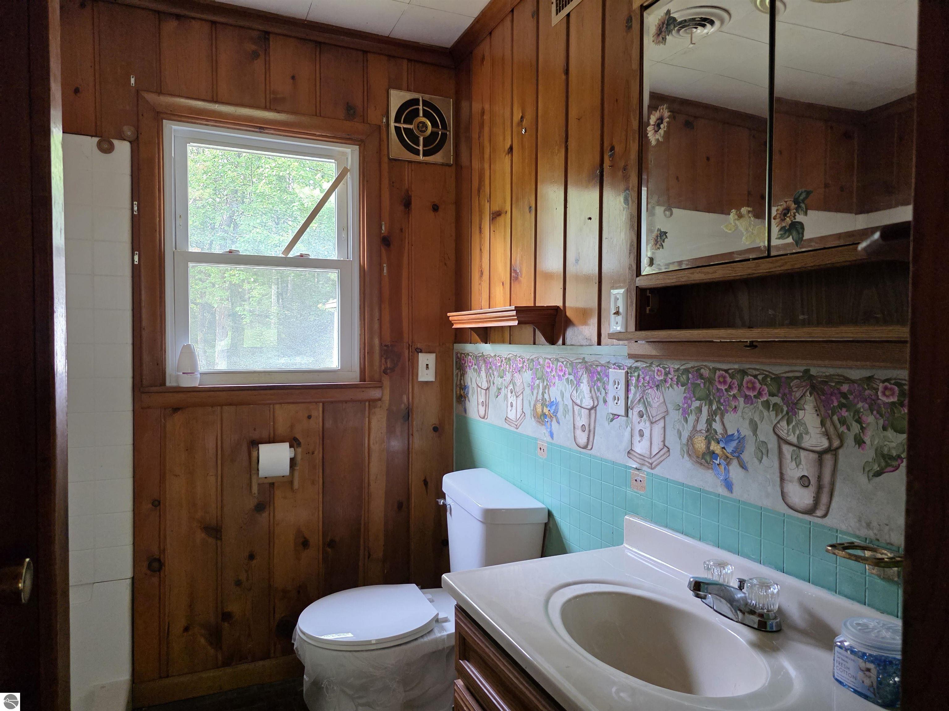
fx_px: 631
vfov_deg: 58.9
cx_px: 474
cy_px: 356
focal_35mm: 23
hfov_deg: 73.9
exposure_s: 1/120
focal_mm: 6.3
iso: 500
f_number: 1.7
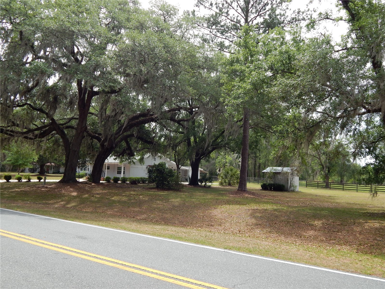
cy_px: 144
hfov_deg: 58.4
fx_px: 345
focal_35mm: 31
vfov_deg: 45.4
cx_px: 192
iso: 125
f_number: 3.2
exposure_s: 1/640
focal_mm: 5.6
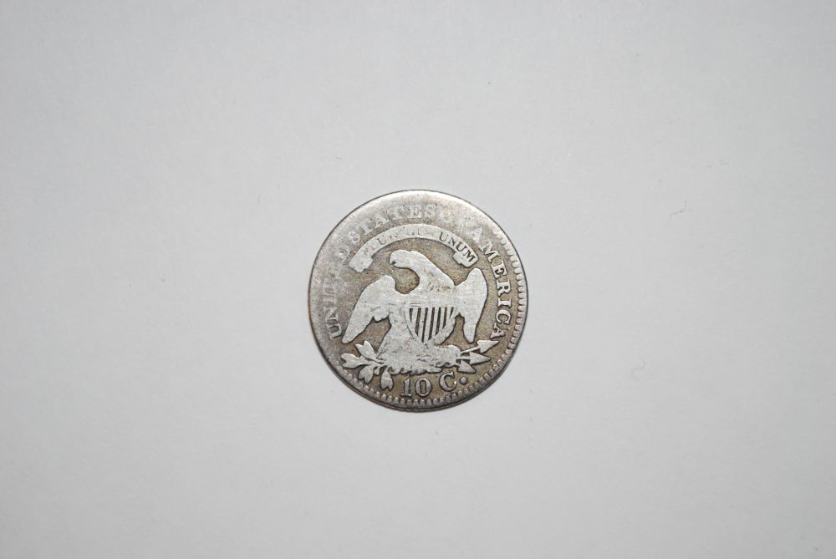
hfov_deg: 26.0
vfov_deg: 17.5
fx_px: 1813
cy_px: 280
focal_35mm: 78
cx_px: 418
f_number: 5.6
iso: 200
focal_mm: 52
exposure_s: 1/60
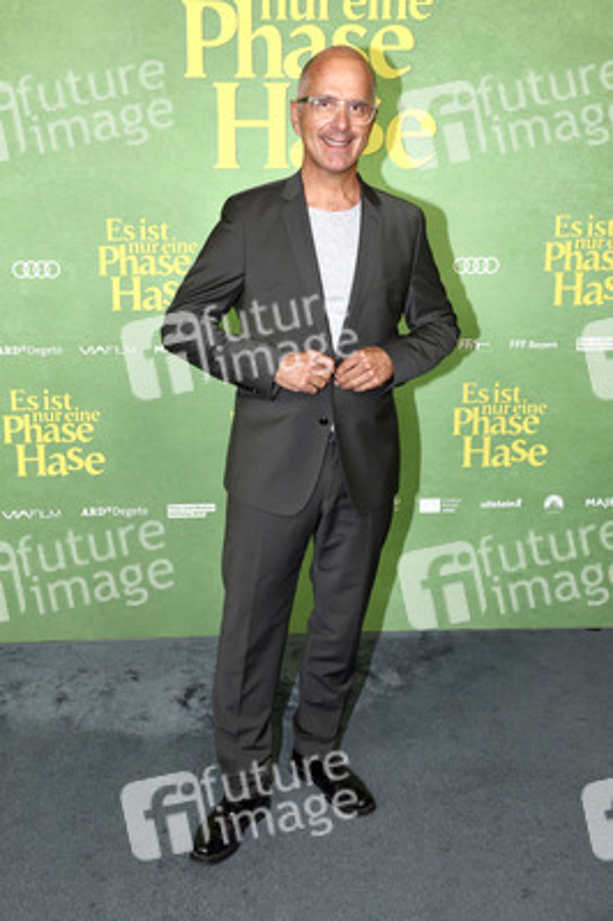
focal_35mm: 35
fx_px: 895
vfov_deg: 54.5
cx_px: 306
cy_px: 460
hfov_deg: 37.8
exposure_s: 1/125
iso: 500
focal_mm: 35
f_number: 6.3
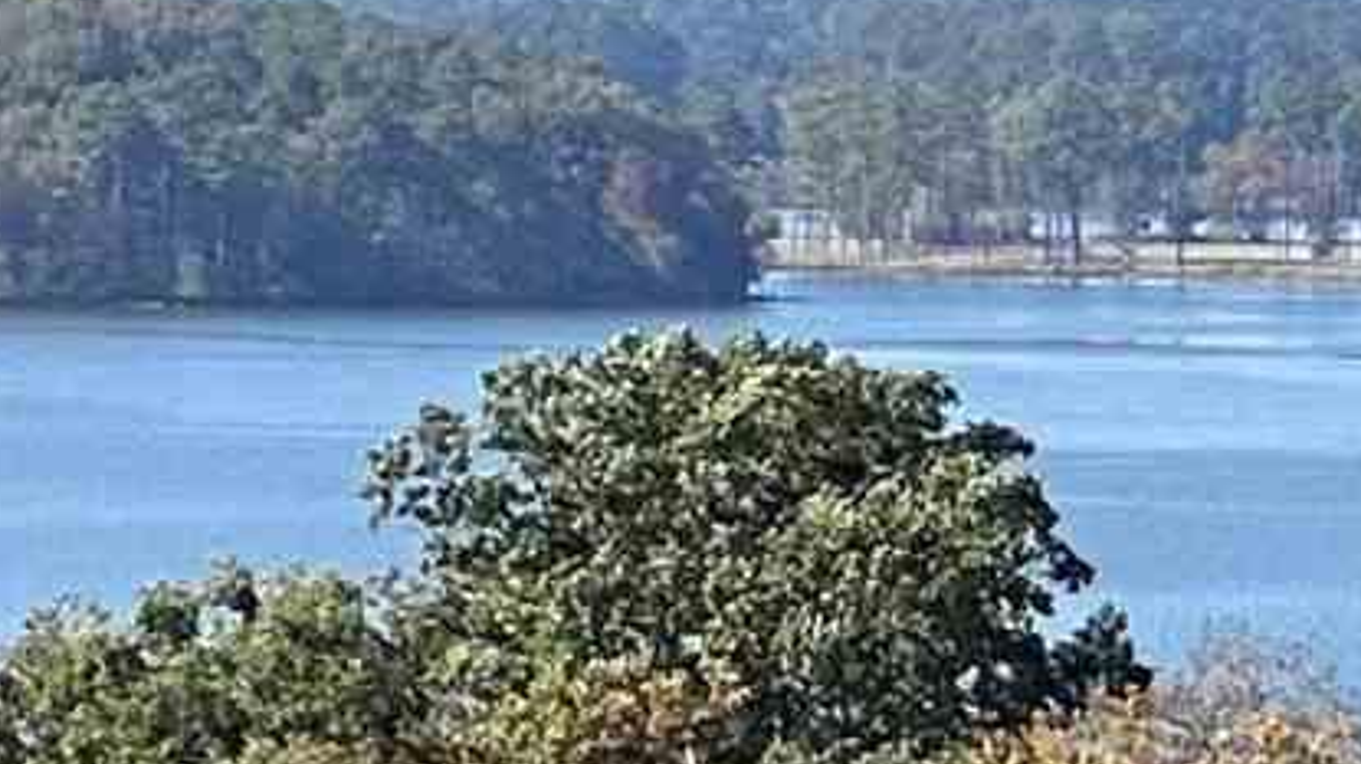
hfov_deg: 3.4
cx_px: 4434
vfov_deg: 2.0
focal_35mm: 621
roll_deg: -1.0
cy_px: 371
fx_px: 22401
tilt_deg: -2.2
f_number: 2.8
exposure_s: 1/713
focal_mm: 9
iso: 32
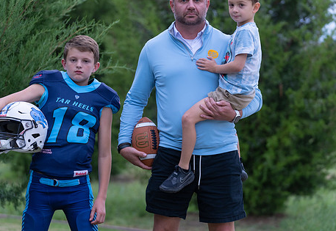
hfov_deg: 13.9
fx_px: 1377
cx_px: 155
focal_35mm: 146
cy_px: 96
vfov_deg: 9.6
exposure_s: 1/320
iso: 500
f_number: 2.8
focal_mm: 111
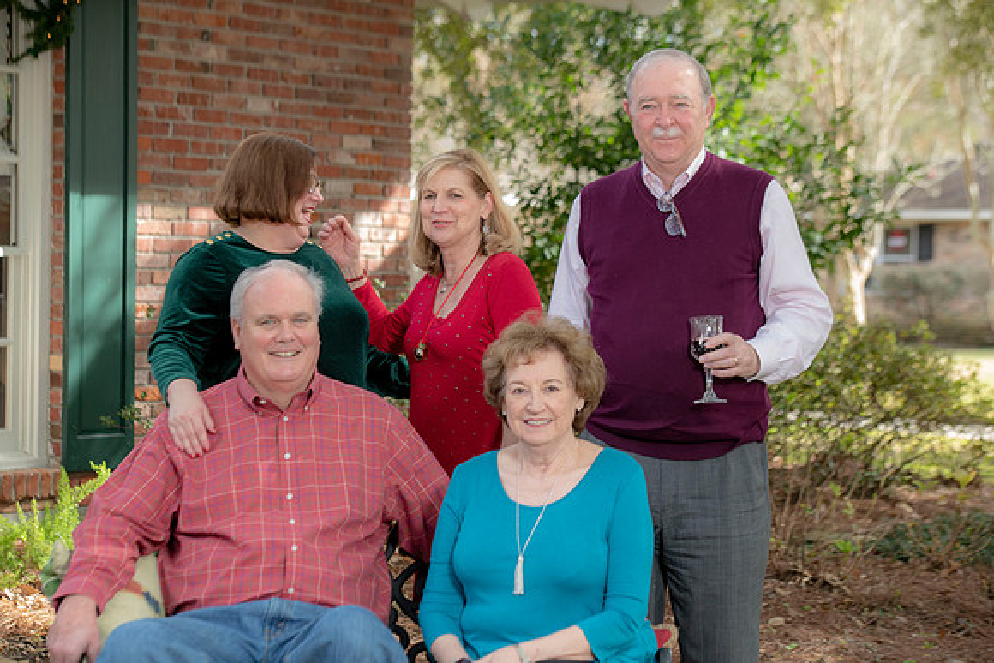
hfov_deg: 20.8
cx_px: 497
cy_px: 332
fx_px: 2706
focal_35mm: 98
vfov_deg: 14.0
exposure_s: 1/200
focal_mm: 98
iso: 320
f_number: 5
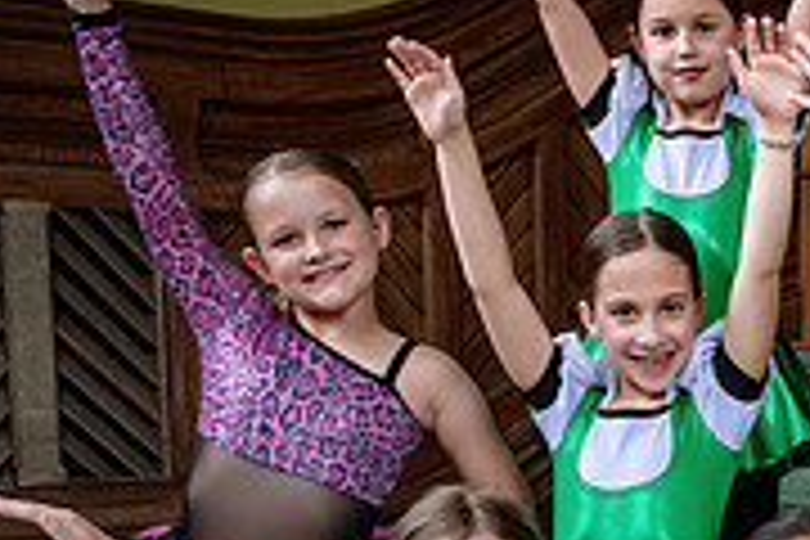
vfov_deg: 15.7
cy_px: 504
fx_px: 1935
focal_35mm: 86
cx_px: 1076
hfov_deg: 21.3
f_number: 2.8
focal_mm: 24
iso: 400
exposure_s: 1/400
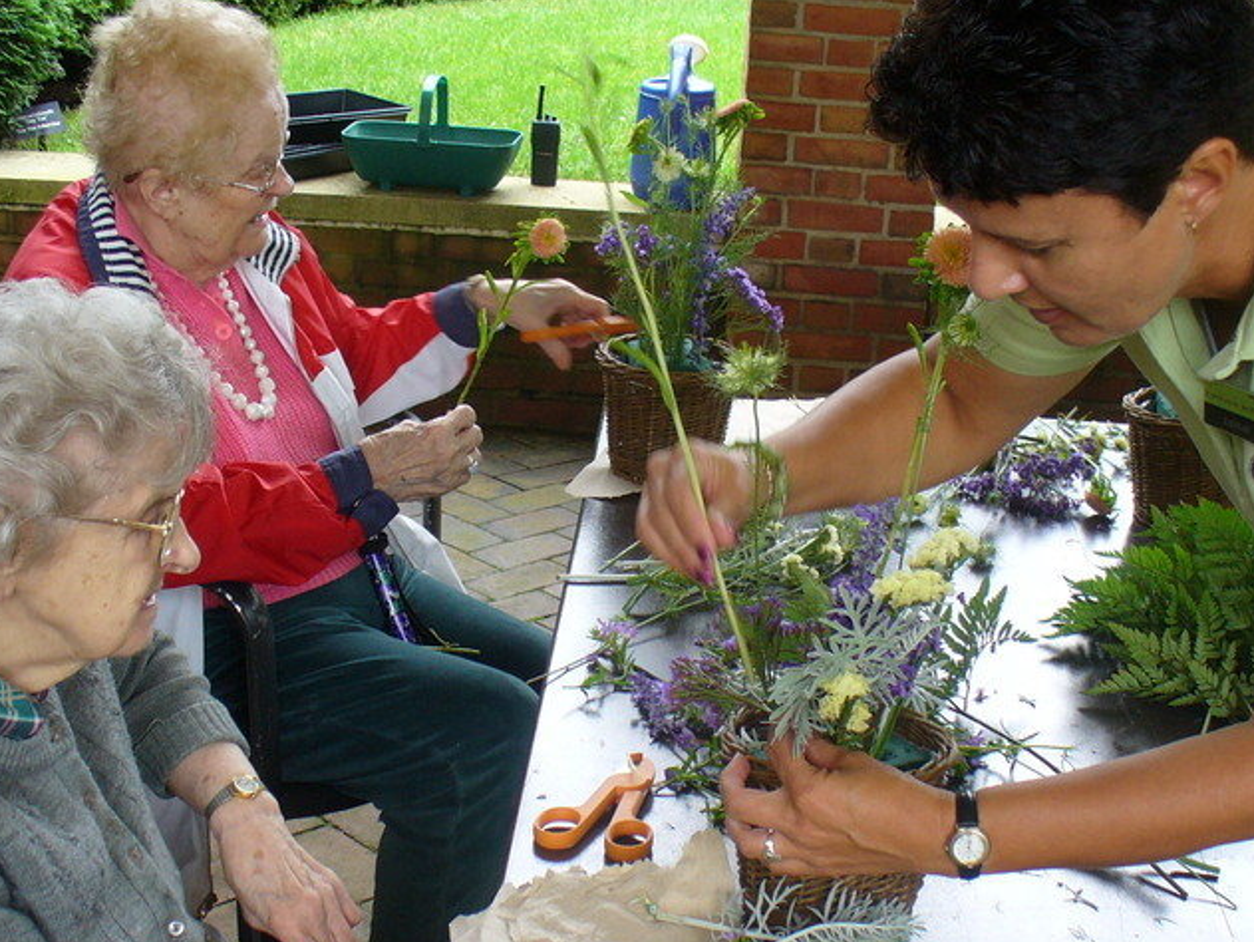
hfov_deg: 32.2
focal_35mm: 60
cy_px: 598
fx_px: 2175
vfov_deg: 24.4
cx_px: 622
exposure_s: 1/60
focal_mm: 6.1
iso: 100
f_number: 2.8
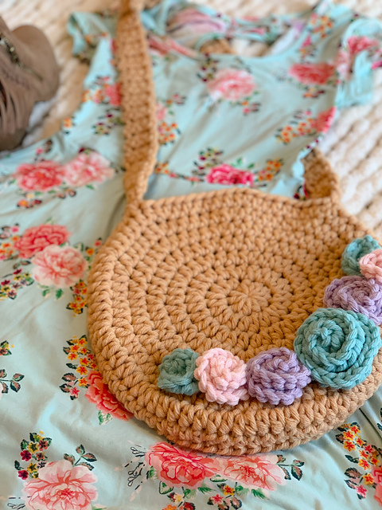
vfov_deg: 36.8
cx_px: 191
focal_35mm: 52
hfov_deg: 28.0
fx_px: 765
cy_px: 255
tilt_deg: -51.2
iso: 125
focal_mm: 6
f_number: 2.4
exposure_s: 1/60
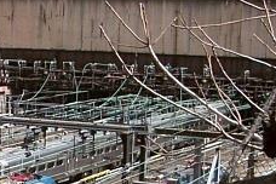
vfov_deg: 10.7
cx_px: -36
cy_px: 194
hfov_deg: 15.7
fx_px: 974
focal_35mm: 127
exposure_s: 1/350
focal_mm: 6.3
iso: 50
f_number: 3.3
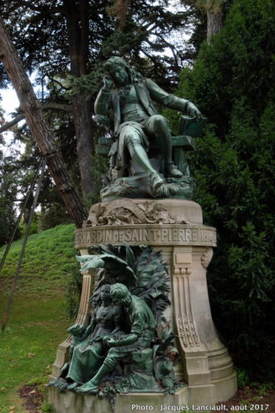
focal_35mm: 48
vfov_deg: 41.5
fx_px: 544
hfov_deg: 28.4
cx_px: 138
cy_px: 209
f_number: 4
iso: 100
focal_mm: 31
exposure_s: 1/60
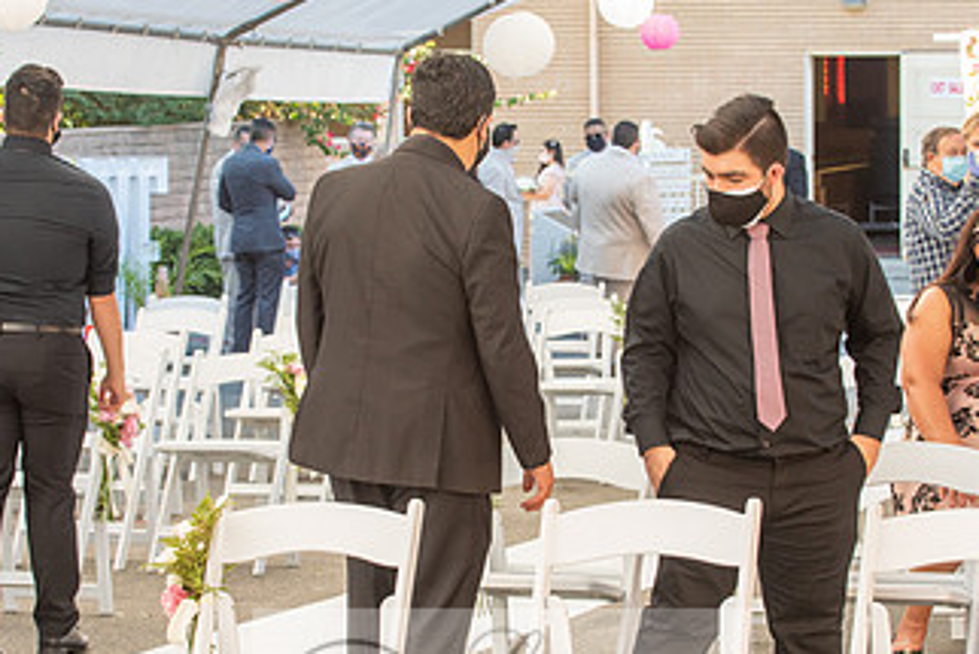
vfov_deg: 9.5
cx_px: 502
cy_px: 394
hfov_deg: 14.2
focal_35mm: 144
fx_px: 3918
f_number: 6.3
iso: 640
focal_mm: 80
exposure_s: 1/160
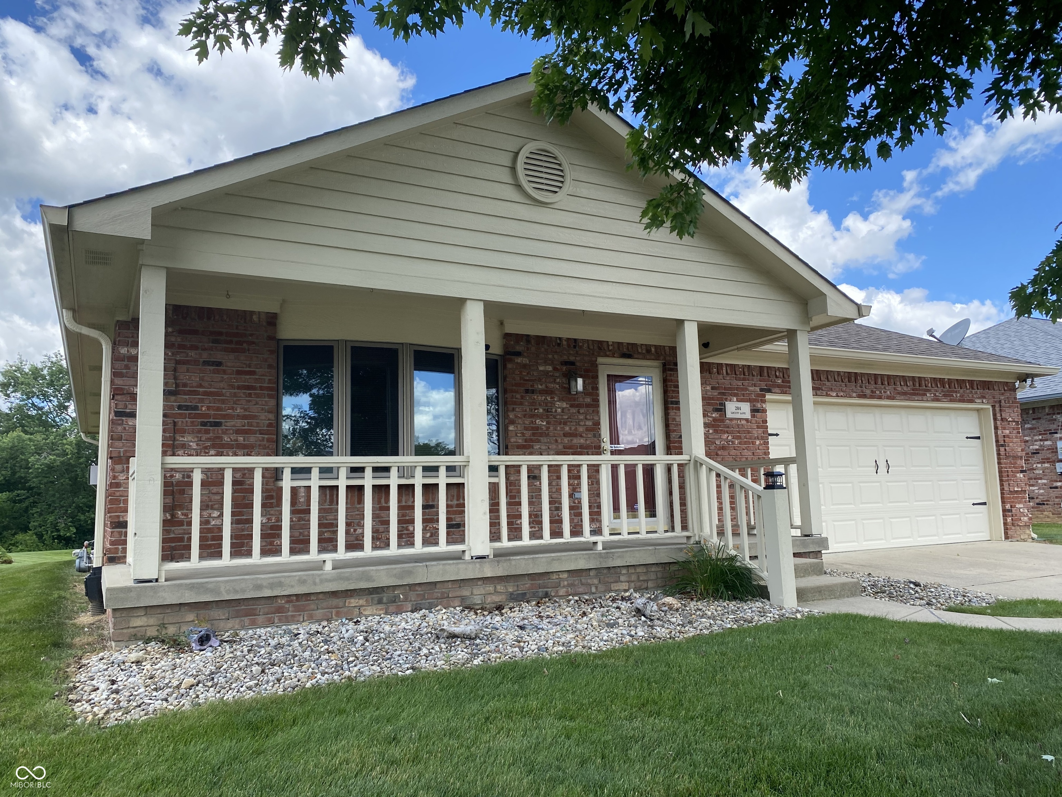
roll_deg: +1.7
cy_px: 398
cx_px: 531
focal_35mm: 26
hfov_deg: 67.3
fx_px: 798
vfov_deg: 53.1
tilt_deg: +5.3
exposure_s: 1/877
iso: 32
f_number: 1.8
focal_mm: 4.25
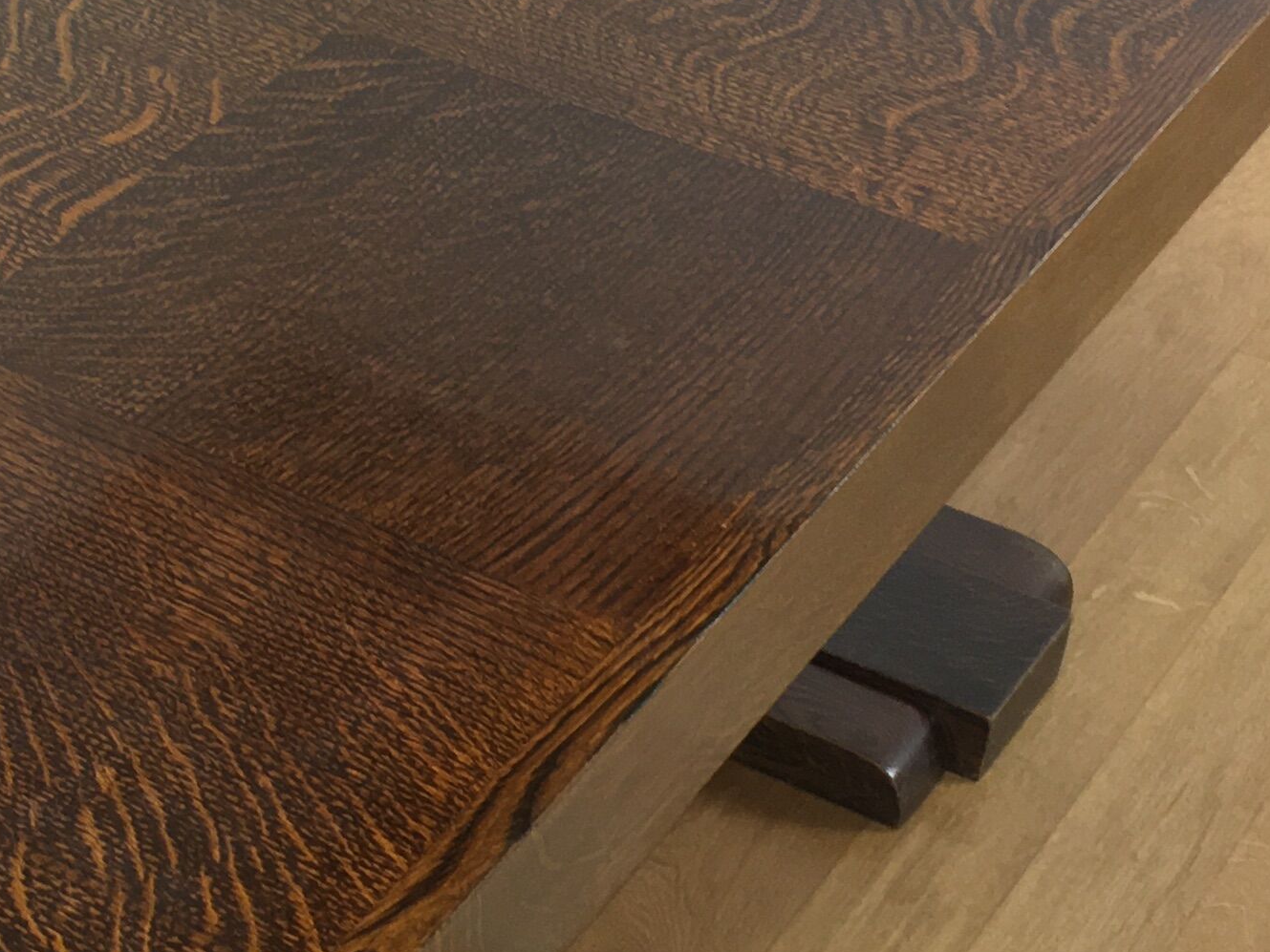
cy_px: 637
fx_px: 3229
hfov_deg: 21.6
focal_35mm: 88
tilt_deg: -40.3
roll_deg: -1.2
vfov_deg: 16.7
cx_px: 72
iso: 64
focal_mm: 4.15
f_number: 2.2
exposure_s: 1/33
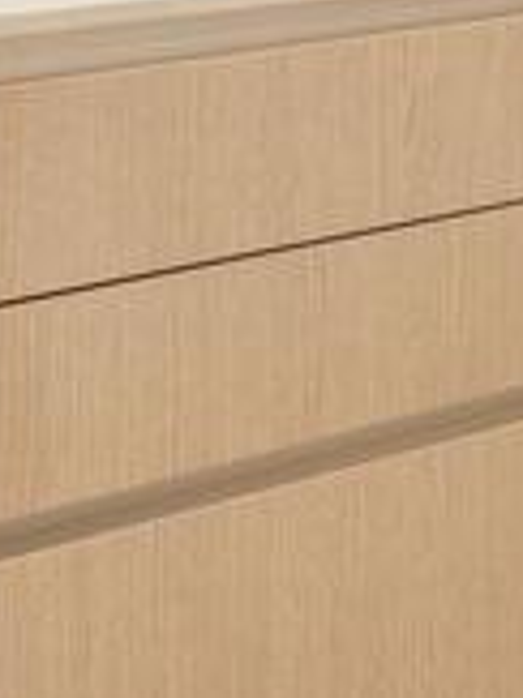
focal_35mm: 106
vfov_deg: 17.0
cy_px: -315
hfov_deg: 11.8
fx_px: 2139
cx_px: 1192
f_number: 8
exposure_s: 1/10
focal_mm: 17.5
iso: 200
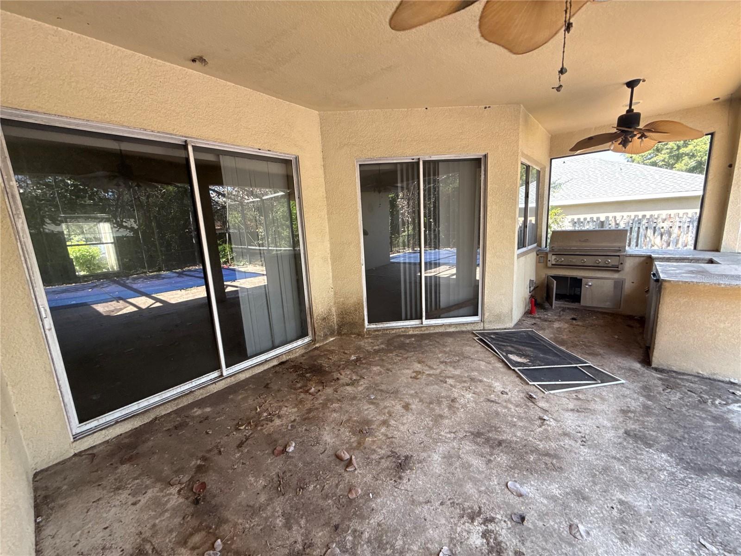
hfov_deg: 102.1
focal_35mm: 14
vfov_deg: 85.7
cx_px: 370
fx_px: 300
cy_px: 278
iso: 125
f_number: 2.2
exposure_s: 1/99
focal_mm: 2.22
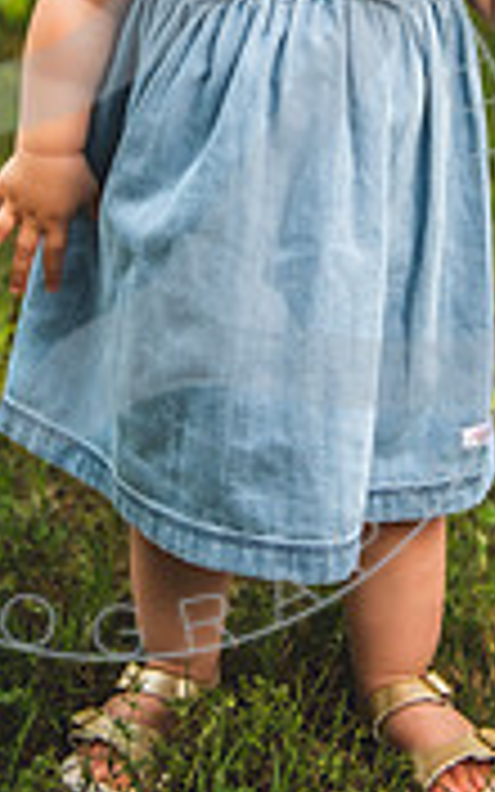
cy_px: -99
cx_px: 320
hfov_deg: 12.6
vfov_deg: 19.1
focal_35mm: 104
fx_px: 2245
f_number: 2.8
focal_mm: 40
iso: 100
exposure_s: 1/400
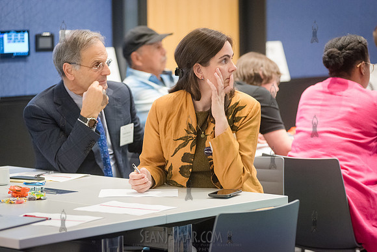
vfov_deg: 11.0
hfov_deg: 16.4
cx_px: 188
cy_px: 126
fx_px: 1309
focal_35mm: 125
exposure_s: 1/250
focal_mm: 125
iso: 6400
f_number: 3.5
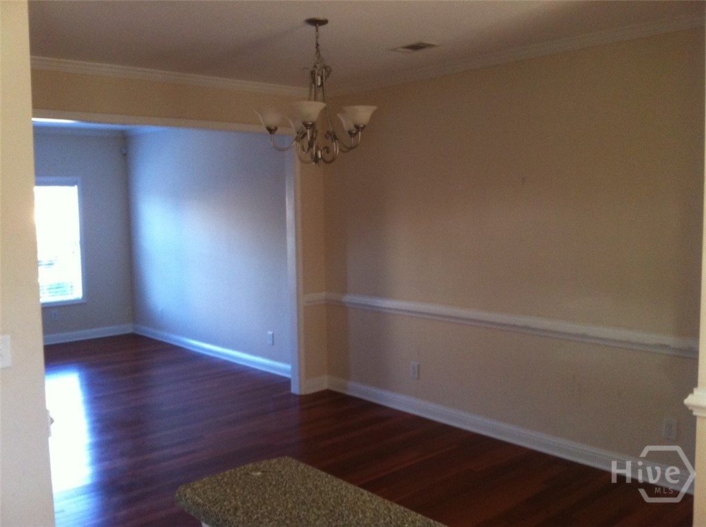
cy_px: 264
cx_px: 353
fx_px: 713
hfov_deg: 52.7
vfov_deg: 40.6
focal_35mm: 35
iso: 200
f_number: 2.8
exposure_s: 1/15
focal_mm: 3.85
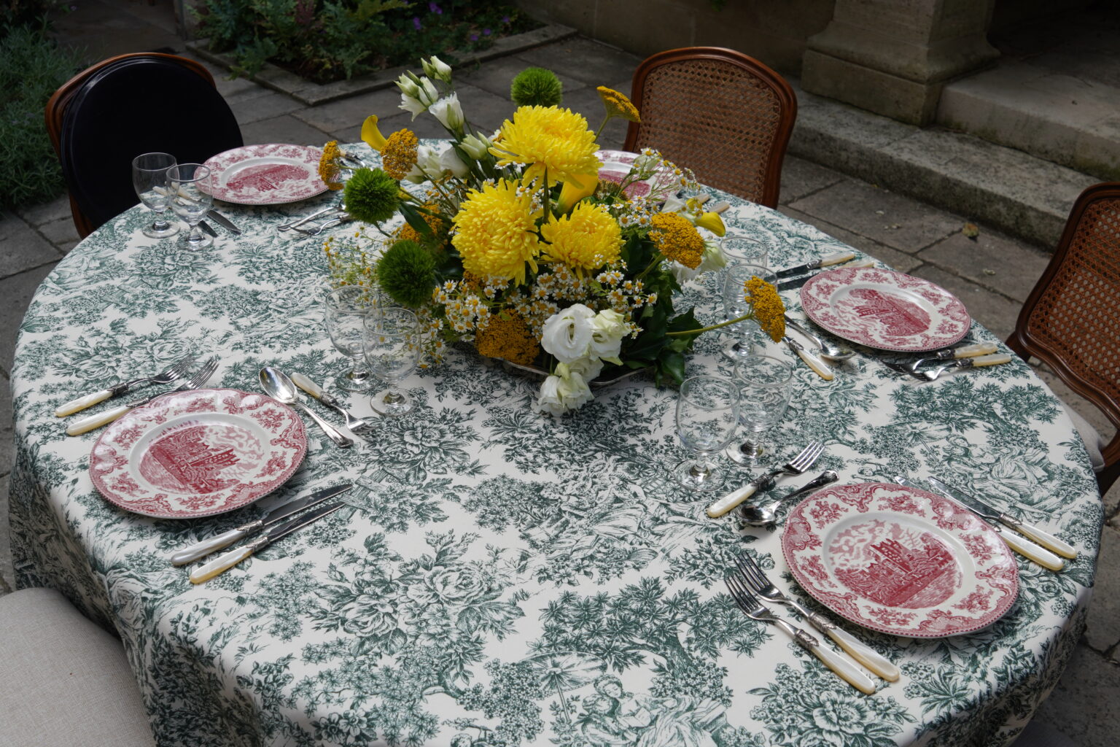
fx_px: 1120
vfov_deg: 36.9
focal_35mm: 36
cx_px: 560
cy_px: 374
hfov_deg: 53.1
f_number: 6.3
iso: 100
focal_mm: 24
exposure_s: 1/160
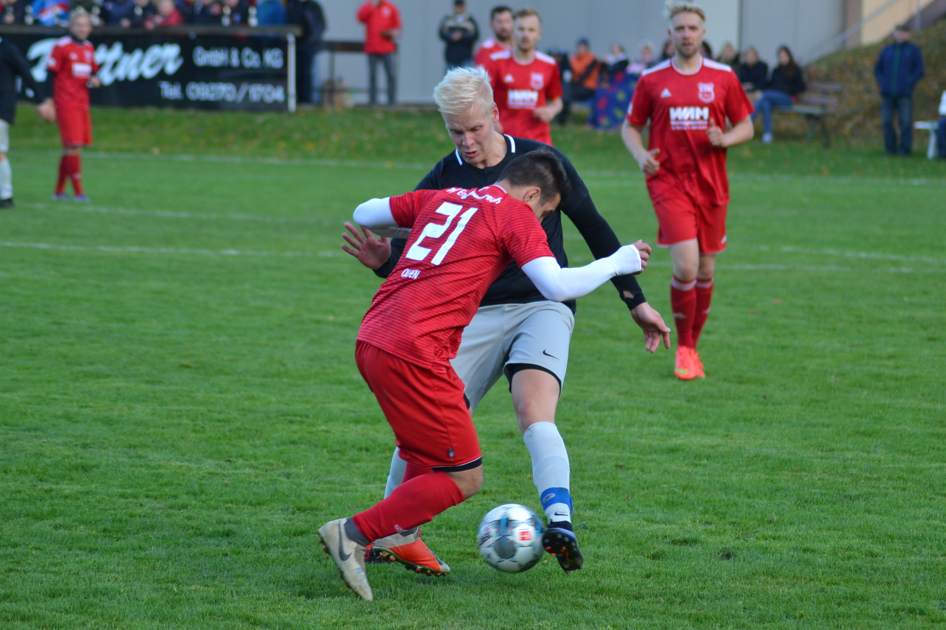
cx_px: 473
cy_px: 315
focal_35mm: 202
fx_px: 5321
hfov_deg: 10.2
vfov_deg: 6.8
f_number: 4.2
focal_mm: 135
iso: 500
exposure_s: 1/500
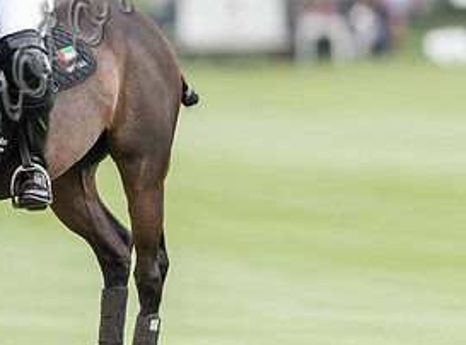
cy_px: 59
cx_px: 73
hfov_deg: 1.4
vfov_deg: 1.1
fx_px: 18555
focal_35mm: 1385
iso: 800
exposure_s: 1/1600
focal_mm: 500
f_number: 4
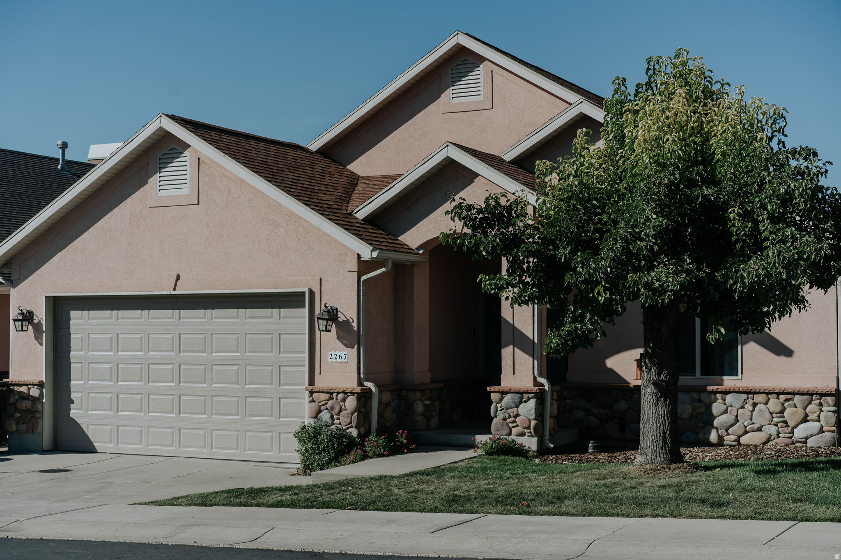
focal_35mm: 55
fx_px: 1285
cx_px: 420
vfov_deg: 24.6
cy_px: 280
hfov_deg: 36.2
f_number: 5.6
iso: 50
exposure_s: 1/800
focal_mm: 55
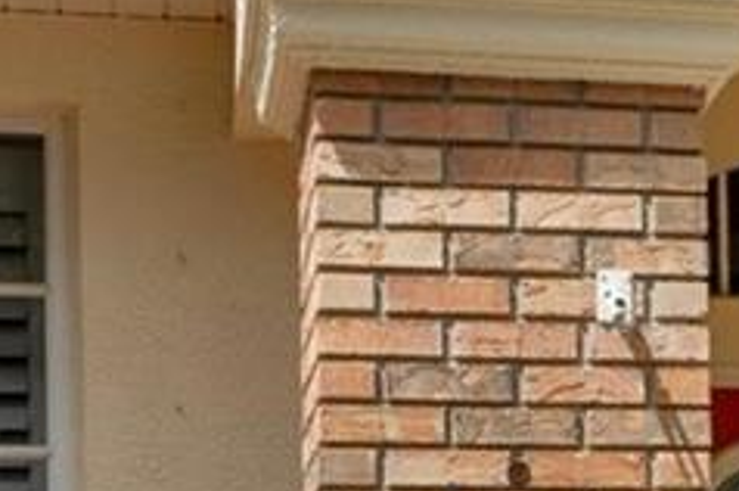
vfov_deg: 8.9
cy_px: 696
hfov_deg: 12.8
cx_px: 1130
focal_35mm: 151
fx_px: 3103
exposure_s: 1/750
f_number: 8
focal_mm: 15
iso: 320
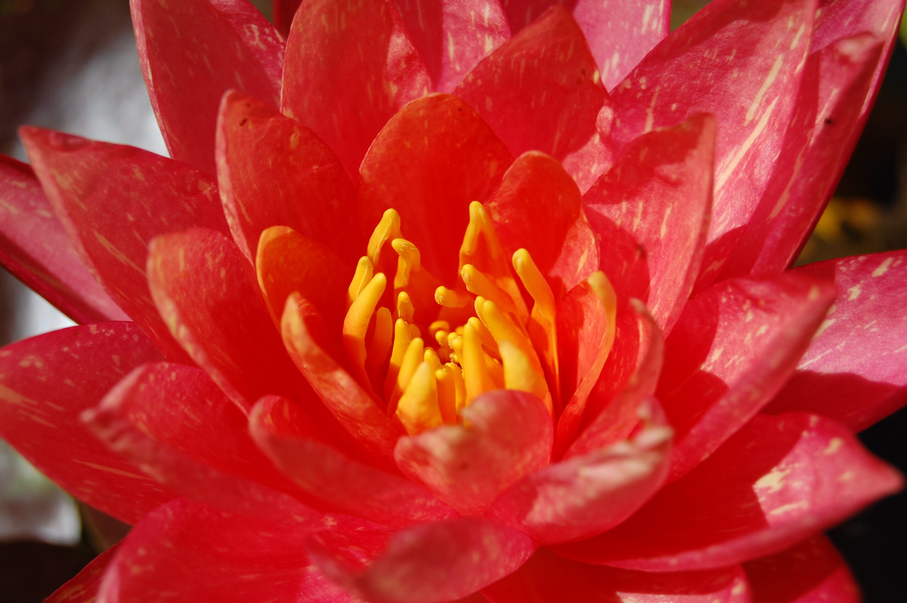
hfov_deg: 24.6
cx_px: 454
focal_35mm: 82
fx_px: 2077
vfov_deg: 16.5
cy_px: 302
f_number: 11
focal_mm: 55
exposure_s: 1/500
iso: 200
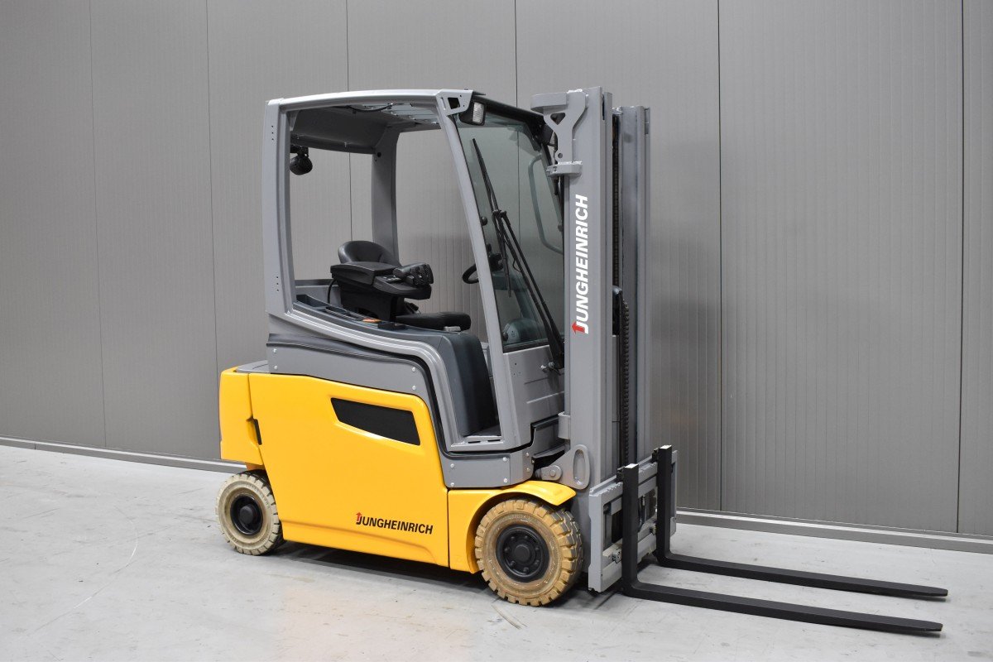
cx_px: 496
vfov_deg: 38.4
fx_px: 952
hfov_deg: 55.1
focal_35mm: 34
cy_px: 331
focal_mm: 23
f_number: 5.6
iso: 1250
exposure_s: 1/30
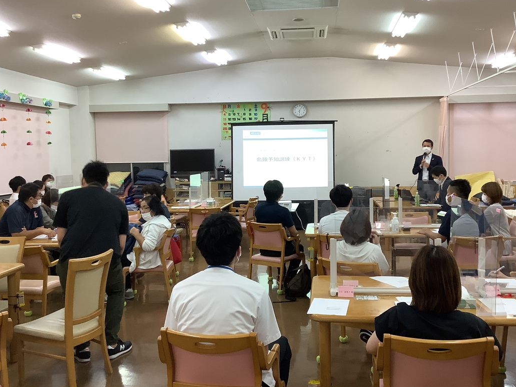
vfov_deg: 39.6
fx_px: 537
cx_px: 268
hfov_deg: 51.3
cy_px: 179
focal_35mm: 36
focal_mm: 3.3
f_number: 2.4
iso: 100
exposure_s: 1/60
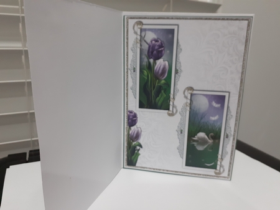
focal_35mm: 27
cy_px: 105
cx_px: 140
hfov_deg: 65.4
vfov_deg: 51.3
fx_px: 218
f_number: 1.9
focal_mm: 3.6
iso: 125
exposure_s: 1/33
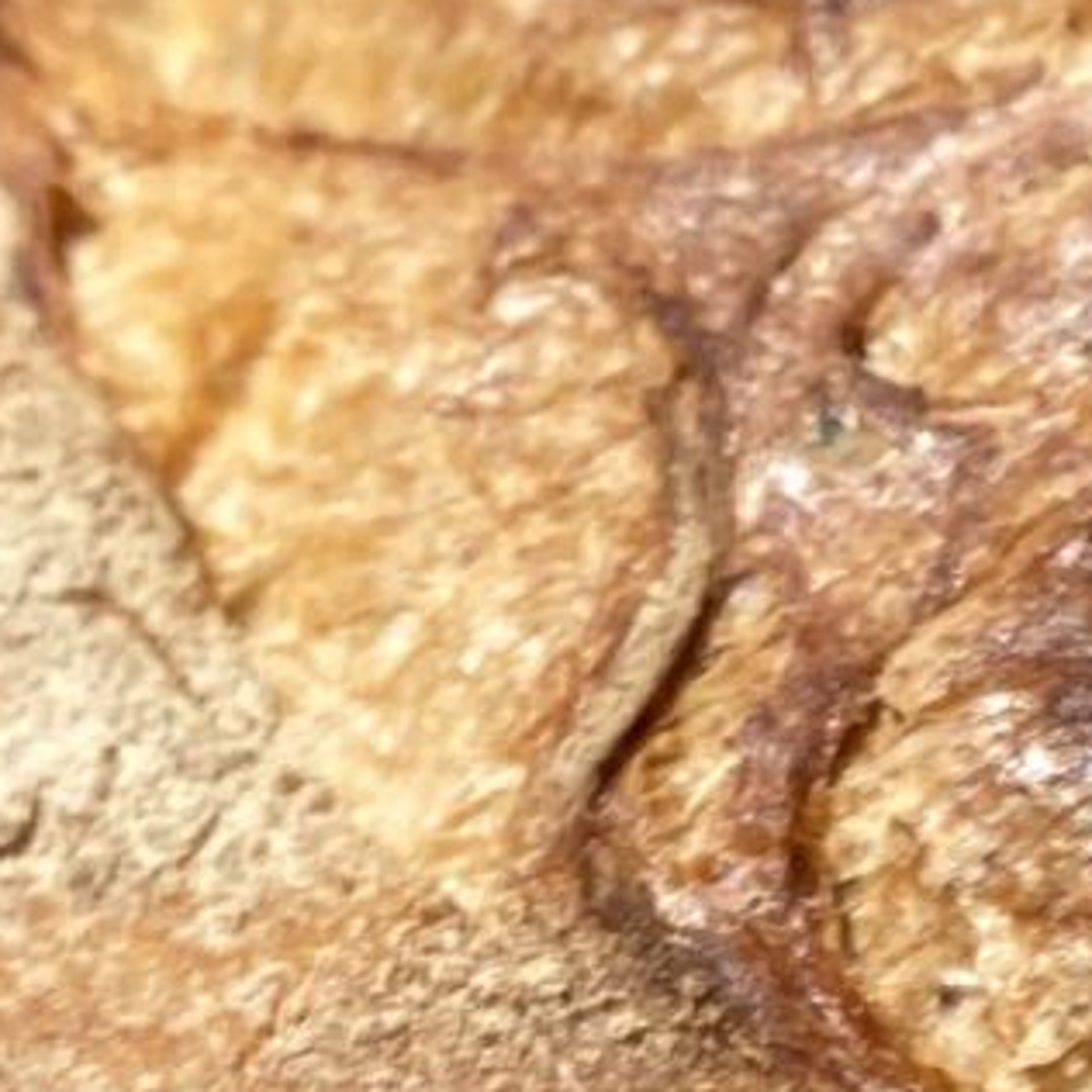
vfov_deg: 8.7
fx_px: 6638
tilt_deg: -5.3
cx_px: 1033
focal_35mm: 186
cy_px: 2395
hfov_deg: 9.4
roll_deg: -2.0
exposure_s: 1/4274
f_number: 1.8
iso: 32
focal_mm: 4.25
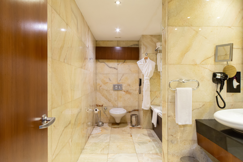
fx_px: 155
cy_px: 81
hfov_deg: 76.1
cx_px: 122
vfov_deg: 55.2
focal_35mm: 23
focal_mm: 23
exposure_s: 1/1.25
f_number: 13
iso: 1600
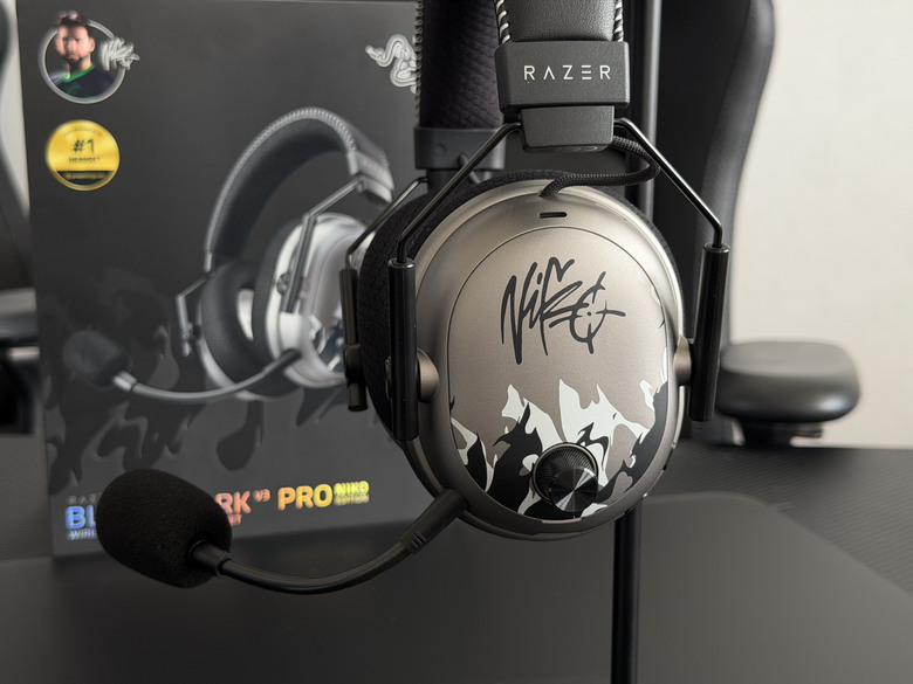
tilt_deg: -12.0
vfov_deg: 30.3
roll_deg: +0.1
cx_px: 456
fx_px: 1266
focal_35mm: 48
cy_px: 342
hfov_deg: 39.7
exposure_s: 1/66
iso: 100
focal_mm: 6.76
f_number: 1.78
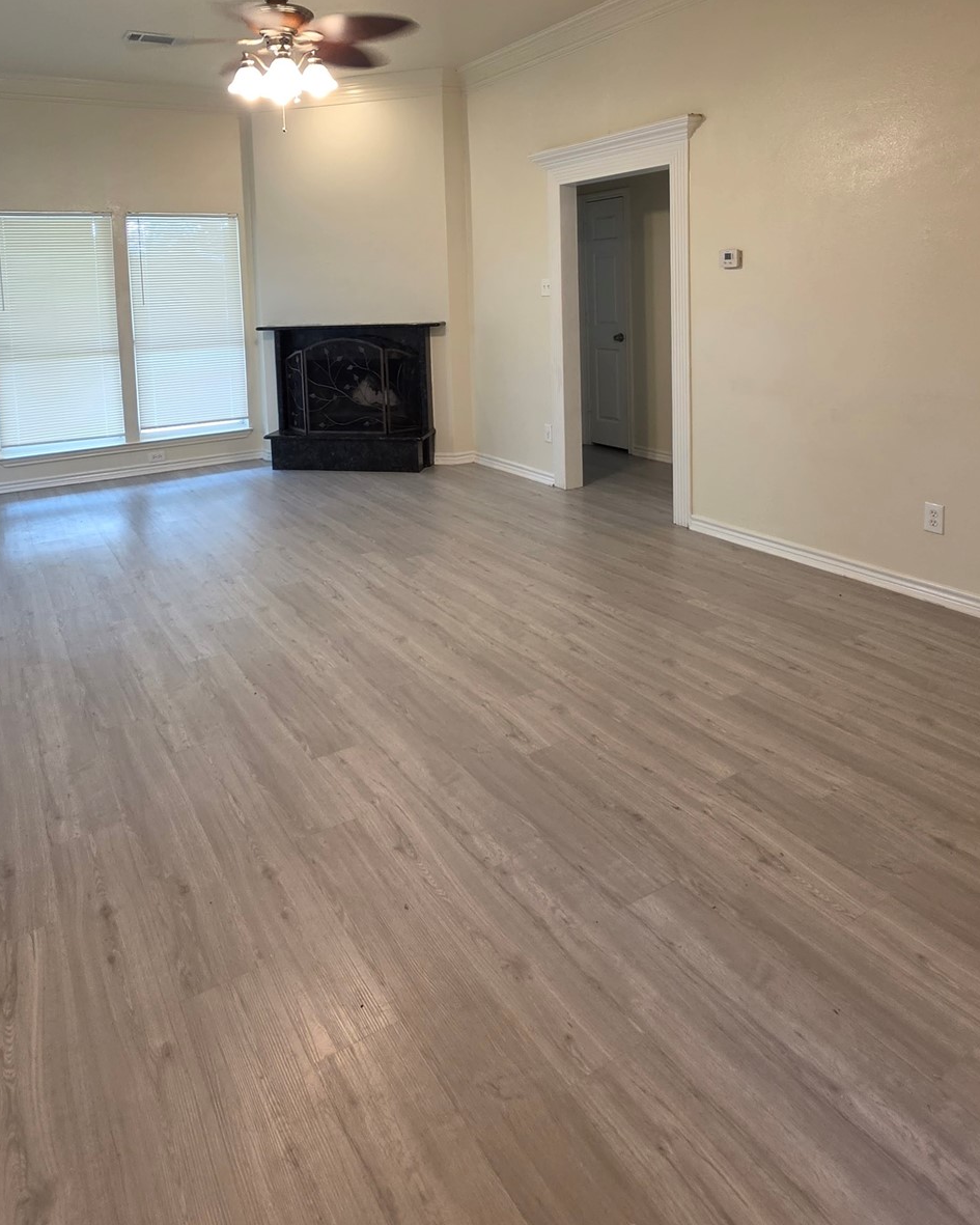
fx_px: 798
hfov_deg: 63.0
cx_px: 436
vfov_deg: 71.2
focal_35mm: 22
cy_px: 345
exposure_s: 1/60
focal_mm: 2.2
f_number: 1.9
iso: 160
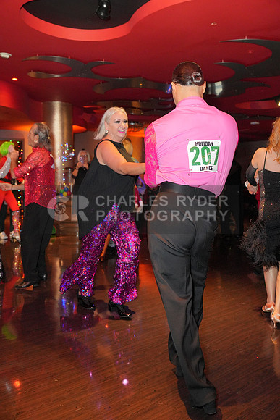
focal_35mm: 33
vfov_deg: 57.2
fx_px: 385
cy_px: 210
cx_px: 140
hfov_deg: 40.0
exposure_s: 1/200
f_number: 4
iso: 4000
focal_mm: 33
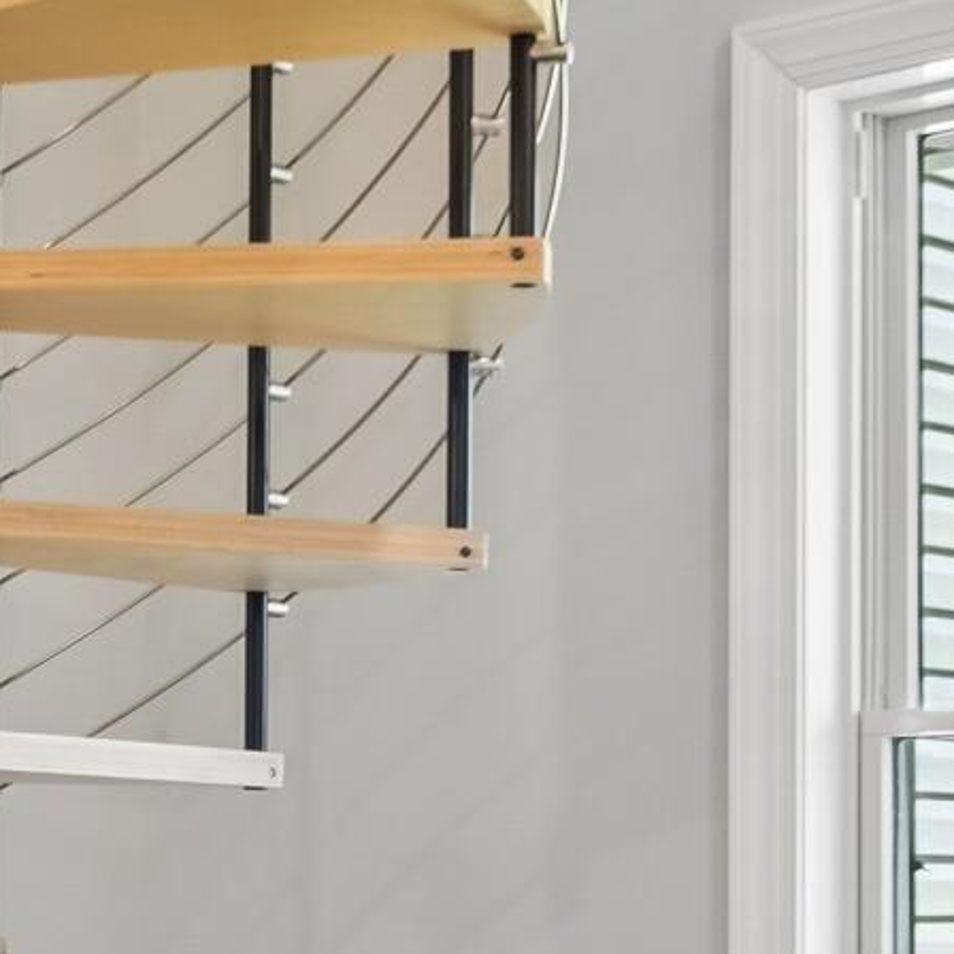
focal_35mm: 91
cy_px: 967
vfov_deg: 18.6
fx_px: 2837
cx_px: -115
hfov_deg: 18.3
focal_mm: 16
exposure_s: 1/13
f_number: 8
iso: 400
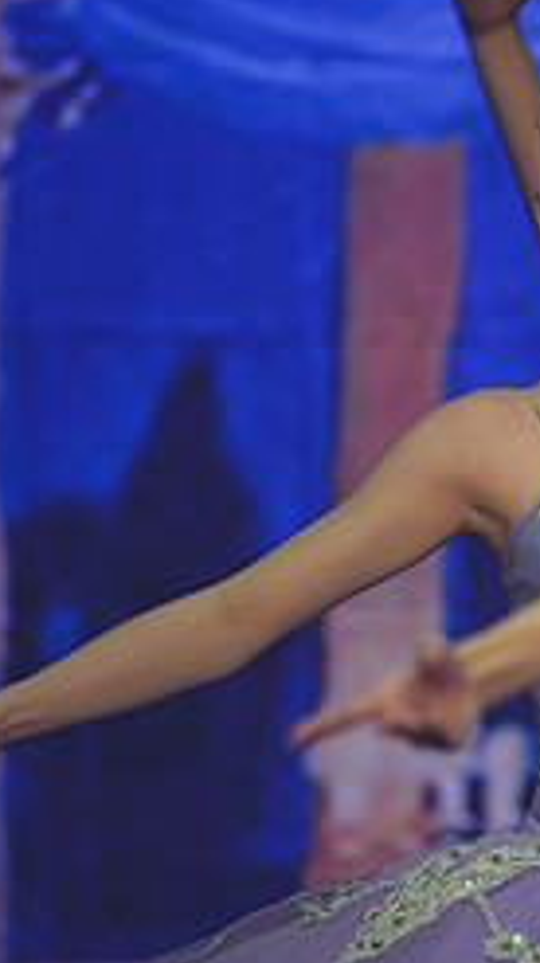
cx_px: 704
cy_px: 480
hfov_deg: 2.4
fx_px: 12626
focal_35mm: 495
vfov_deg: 4.4
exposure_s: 1/320
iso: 900
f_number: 2.8
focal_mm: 200
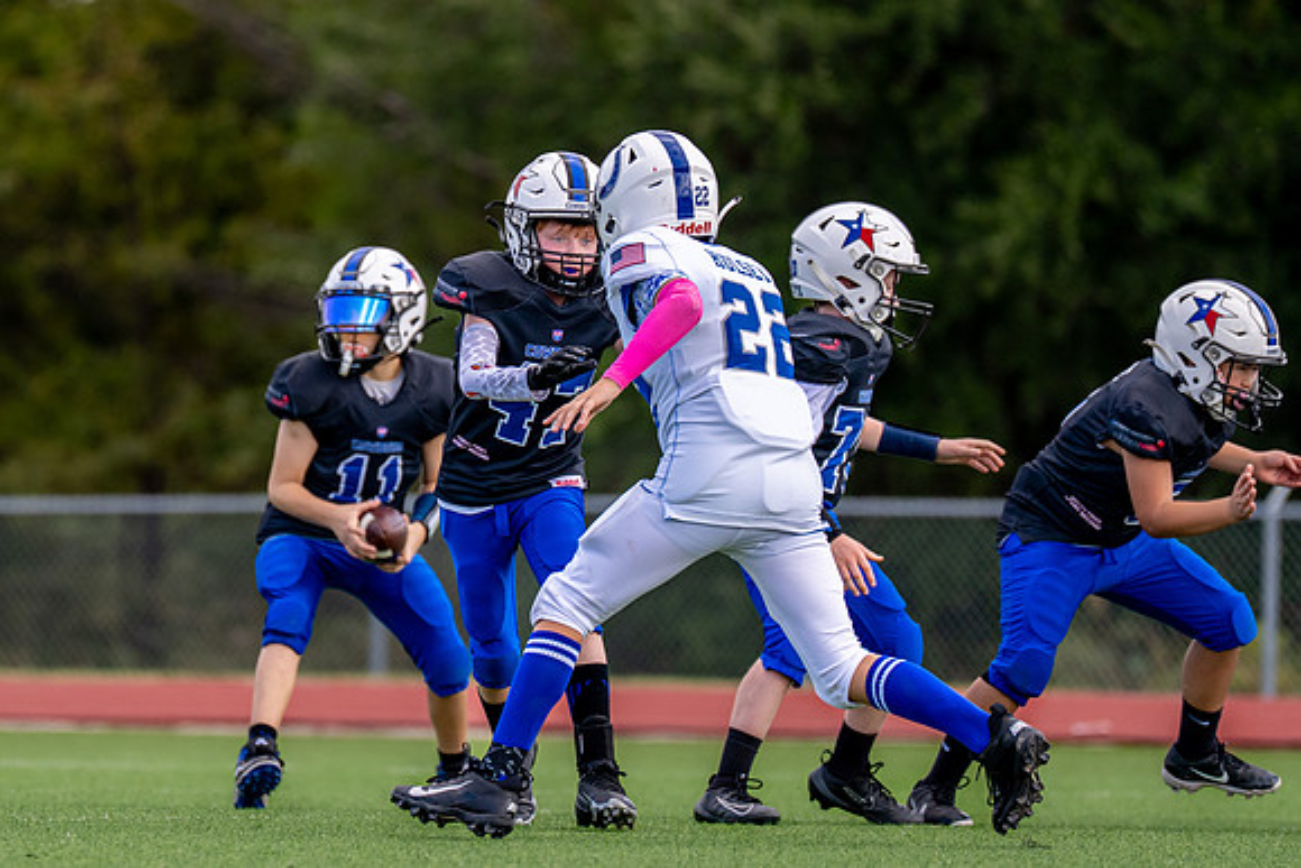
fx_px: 15413
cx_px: 409
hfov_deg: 4.8
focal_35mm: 426
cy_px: 422
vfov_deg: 3.2
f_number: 2.8
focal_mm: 200
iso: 250
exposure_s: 1/2500
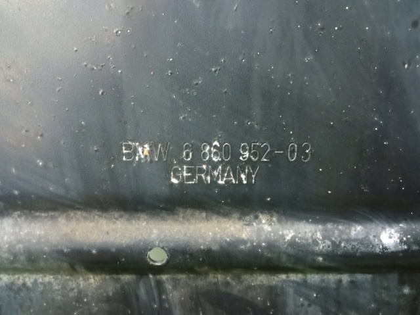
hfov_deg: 65.4
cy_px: 158
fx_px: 327
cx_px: 210
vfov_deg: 51.3
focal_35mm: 27
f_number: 2.2
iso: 3786
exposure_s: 1/14.3
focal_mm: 3.79
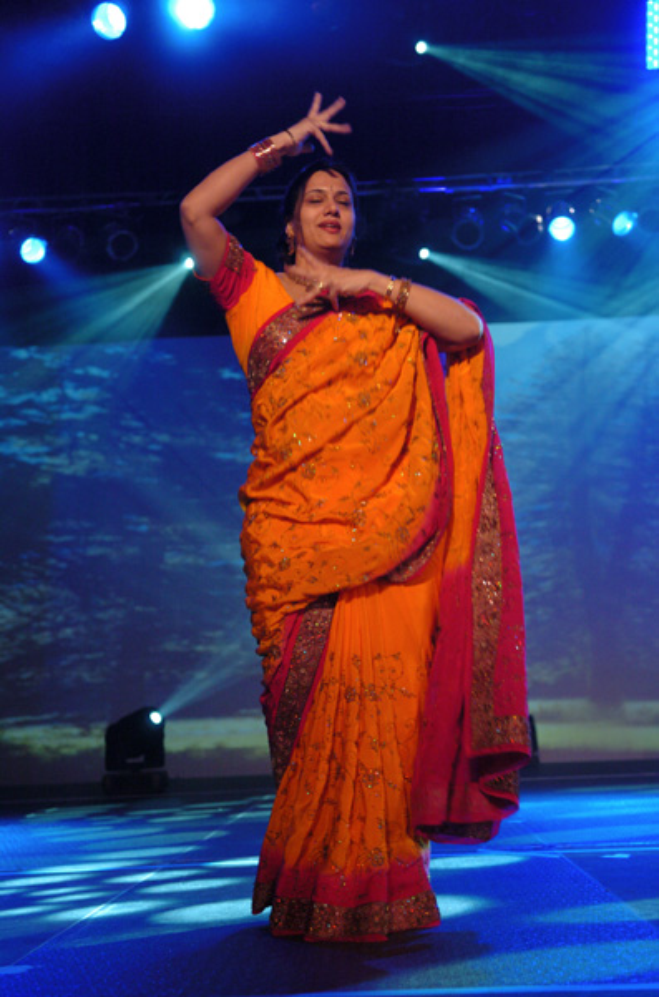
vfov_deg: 39.0
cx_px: 330
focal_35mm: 51
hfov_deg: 26.3
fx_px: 1408
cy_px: 498
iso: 800
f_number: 2.8
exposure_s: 1/100
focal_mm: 34
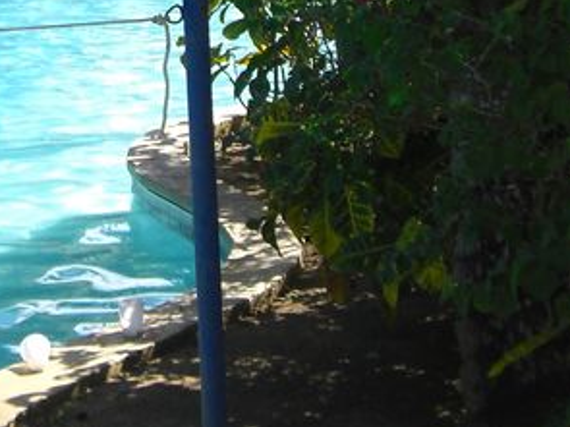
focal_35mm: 132
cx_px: 102
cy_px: -70
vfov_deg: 11.0
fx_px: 2173
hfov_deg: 14.8
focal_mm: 6.2
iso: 100
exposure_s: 1/100
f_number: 8
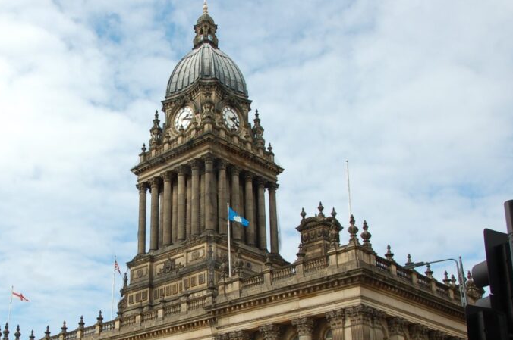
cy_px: 233
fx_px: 712
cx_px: 166
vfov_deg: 26.7
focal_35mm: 50
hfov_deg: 39.1
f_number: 10
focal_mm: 22
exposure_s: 1/250
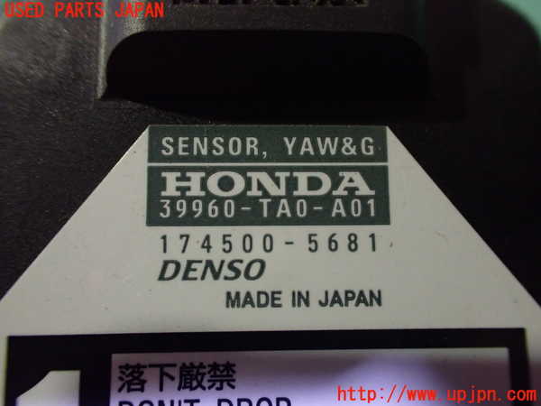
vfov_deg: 46.8
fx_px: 469
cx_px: 270
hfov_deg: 60.0
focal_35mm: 30
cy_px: 203
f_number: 2.3
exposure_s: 1/40
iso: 800
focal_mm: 5.4
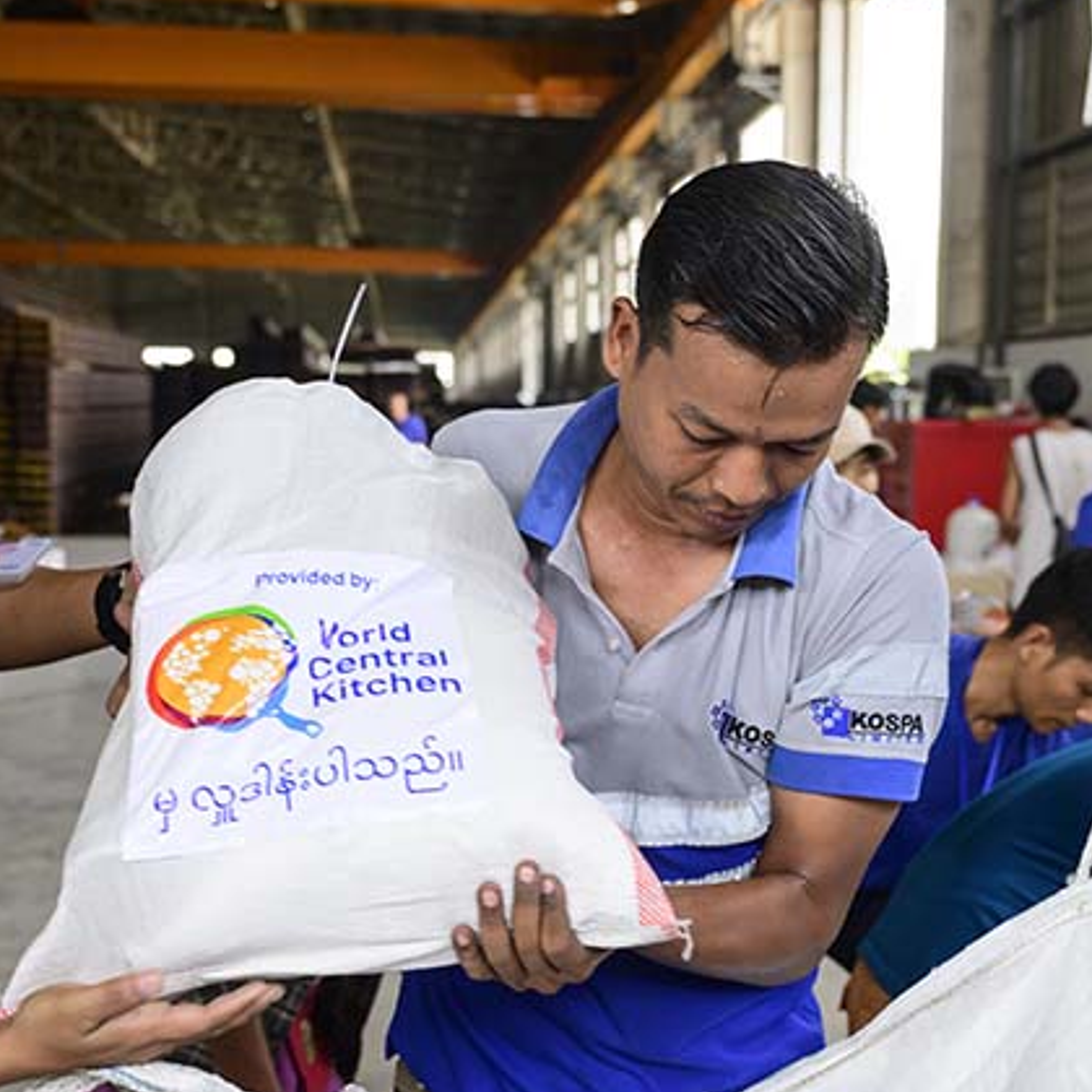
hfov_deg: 25.2
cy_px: 759
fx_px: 2427
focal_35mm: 68
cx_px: 764
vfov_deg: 25.2
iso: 900
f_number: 4
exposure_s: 1/250
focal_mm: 35
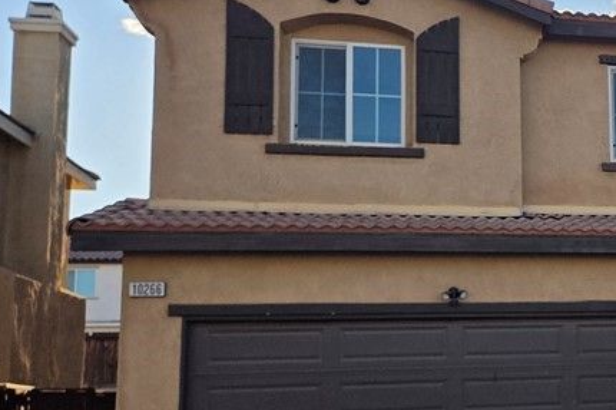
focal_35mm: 57
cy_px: 274
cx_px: 711
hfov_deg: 30.6
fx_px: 975
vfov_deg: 23.6
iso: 80
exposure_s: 1/4365
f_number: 1.8
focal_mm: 5.4
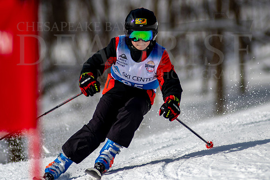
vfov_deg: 2.4
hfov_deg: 3.6
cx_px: 162
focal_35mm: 576
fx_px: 4320
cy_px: 65
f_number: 2.8
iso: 100
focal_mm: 300
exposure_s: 1/6400
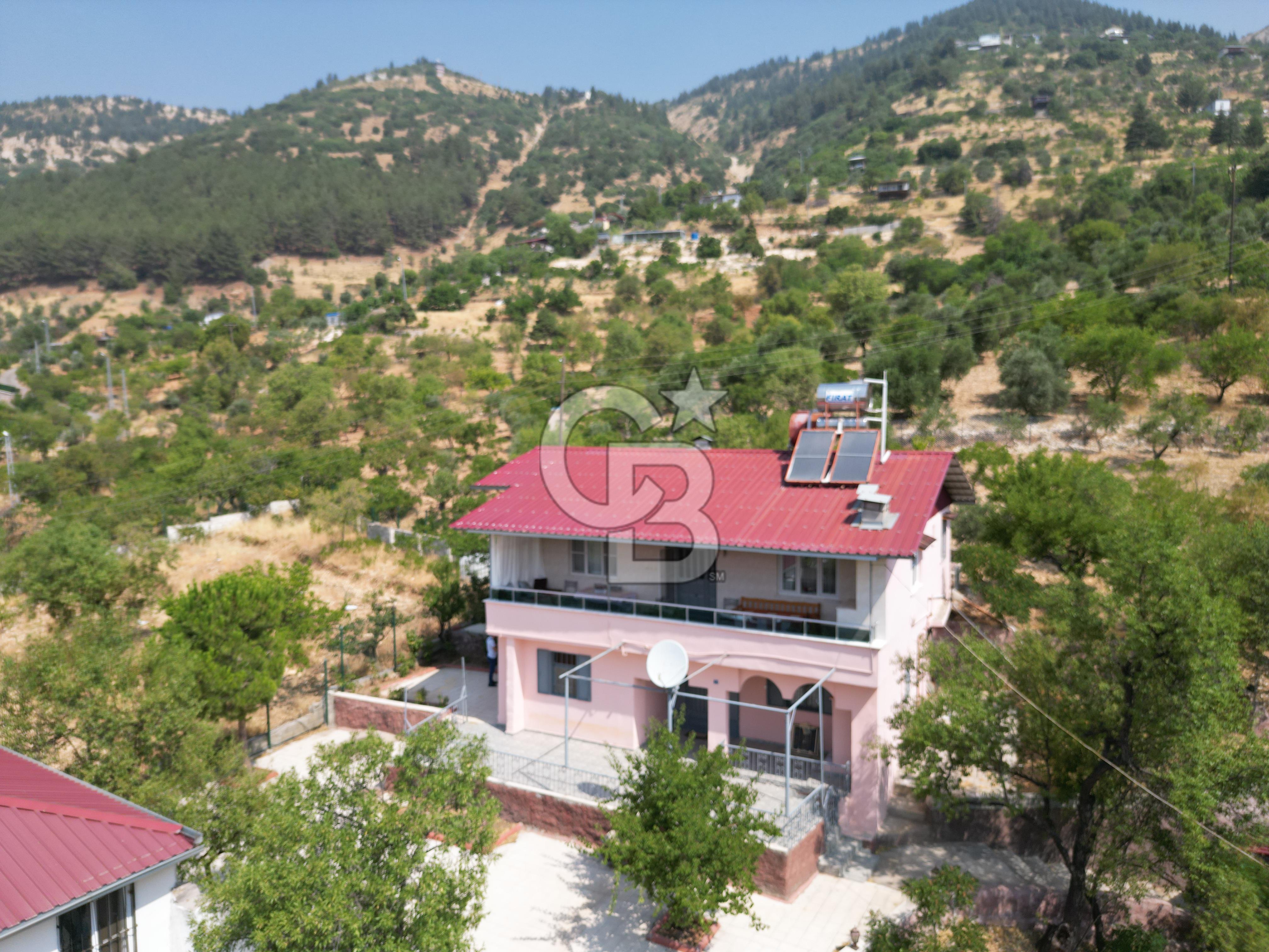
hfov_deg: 71.6
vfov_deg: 56.8
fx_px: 880
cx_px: 634
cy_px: 476
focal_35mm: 24
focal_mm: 6.72
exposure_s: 1/2500
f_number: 1.7
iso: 130
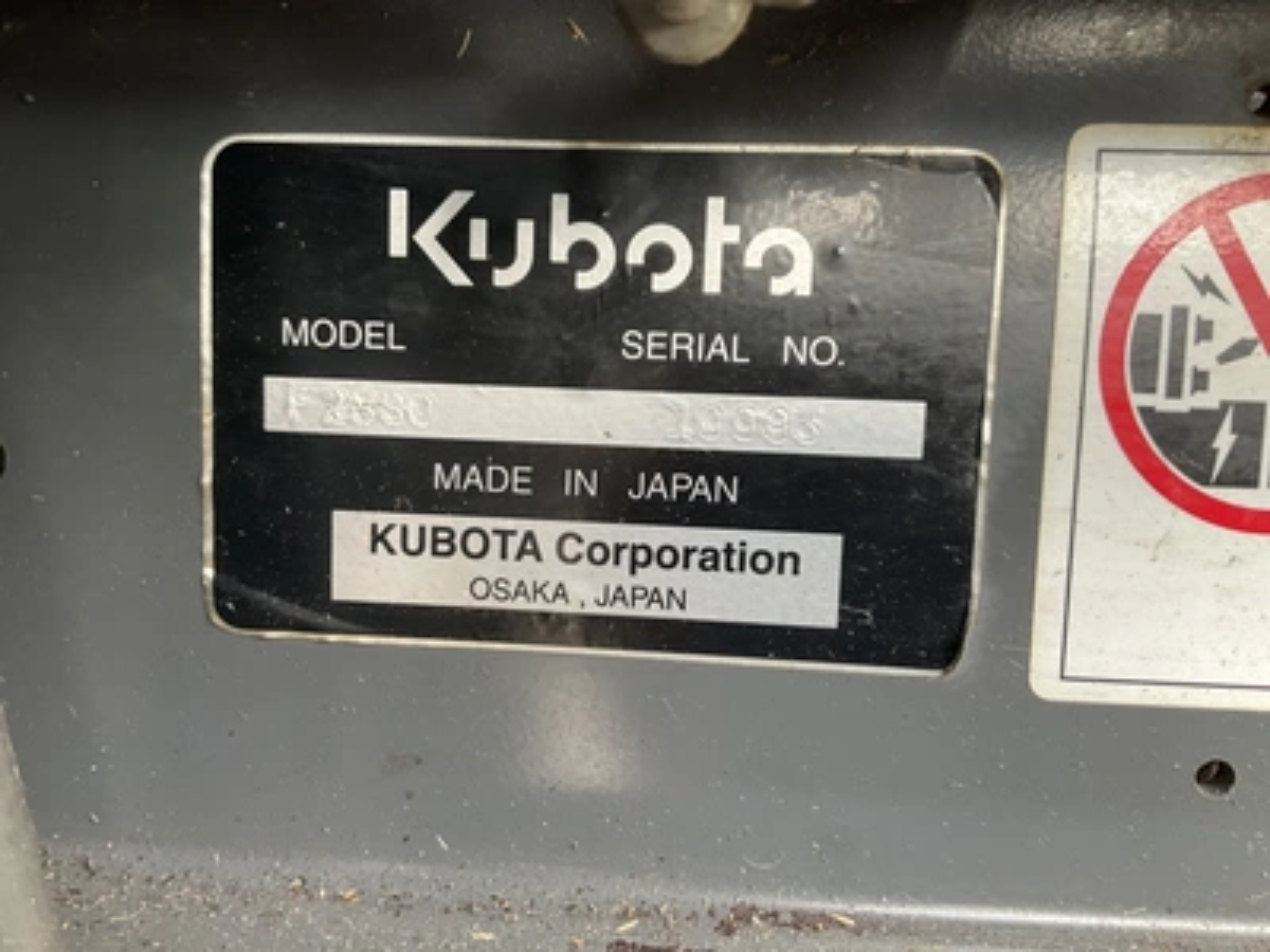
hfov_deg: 61.7
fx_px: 1064
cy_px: 476
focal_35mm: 29
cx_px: 635
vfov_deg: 48.2
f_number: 1.8
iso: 64
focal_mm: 3
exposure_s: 1/116
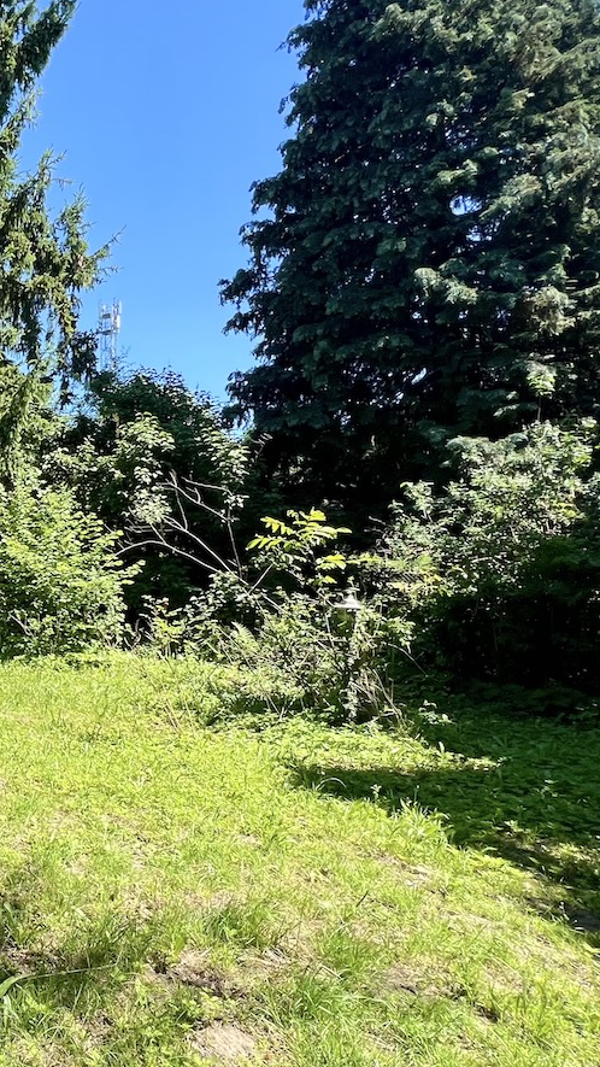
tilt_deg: +2.2
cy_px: 548
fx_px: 679
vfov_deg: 76.3
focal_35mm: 24
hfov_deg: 34.9
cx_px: -161
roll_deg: -0.1
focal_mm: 1.57
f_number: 1.8
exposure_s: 1/485
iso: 32
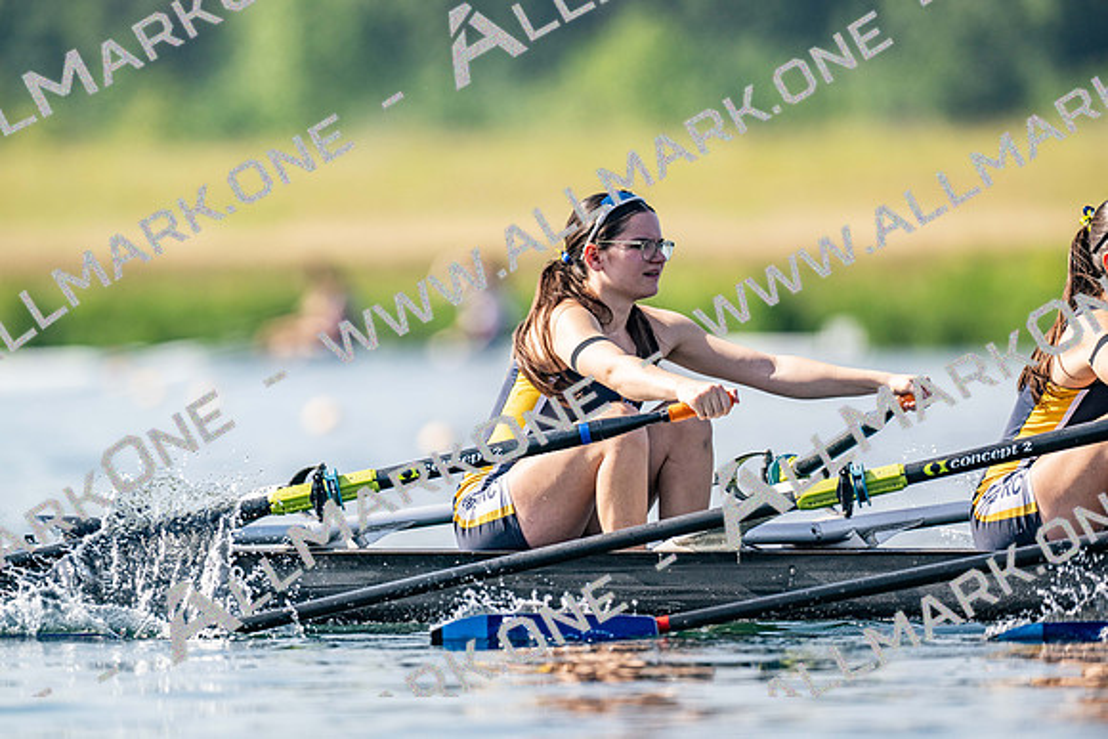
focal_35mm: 600
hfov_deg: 3.4
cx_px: 554
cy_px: 370
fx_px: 18470
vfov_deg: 2.3
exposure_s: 1/2500
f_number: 5
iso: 280
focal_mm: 600
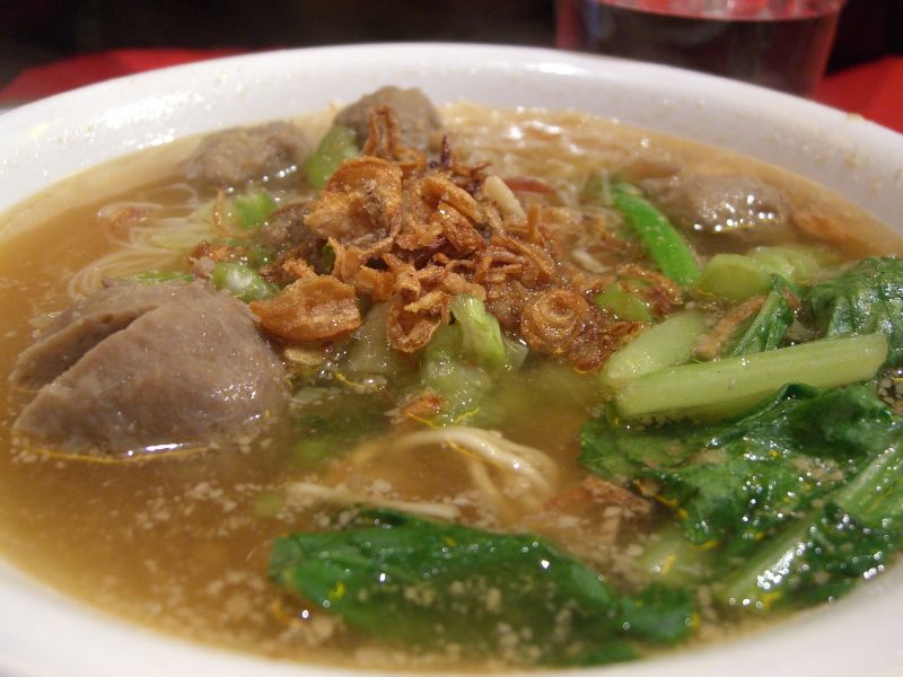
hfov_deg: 49.0
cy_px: 338
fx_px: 991
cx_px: 452
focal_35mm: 38
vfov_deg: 37.7
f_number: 2.8
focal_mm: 7.9
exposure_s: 1/20
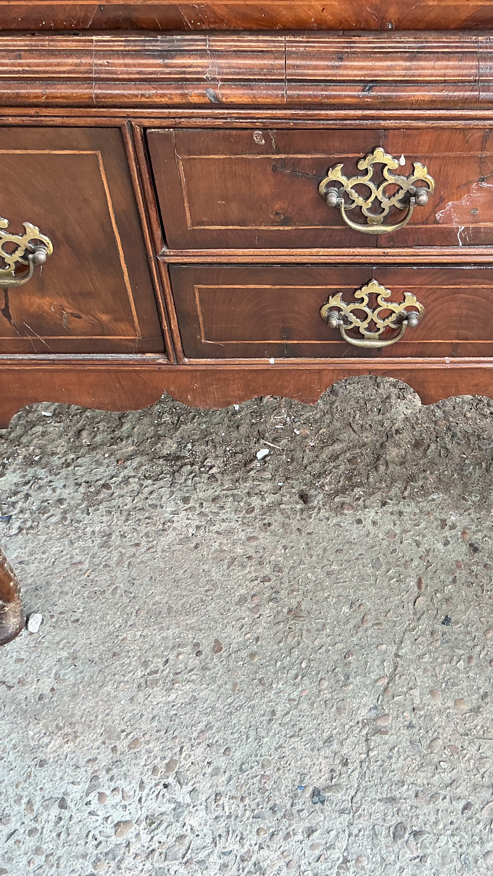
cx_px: 359
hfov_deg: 27.4
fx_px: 1000
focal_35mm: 43
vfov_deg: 47.4
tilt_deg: -50.5
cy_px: 443
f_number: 1.8
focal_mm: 3
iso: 32
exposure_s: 1/100
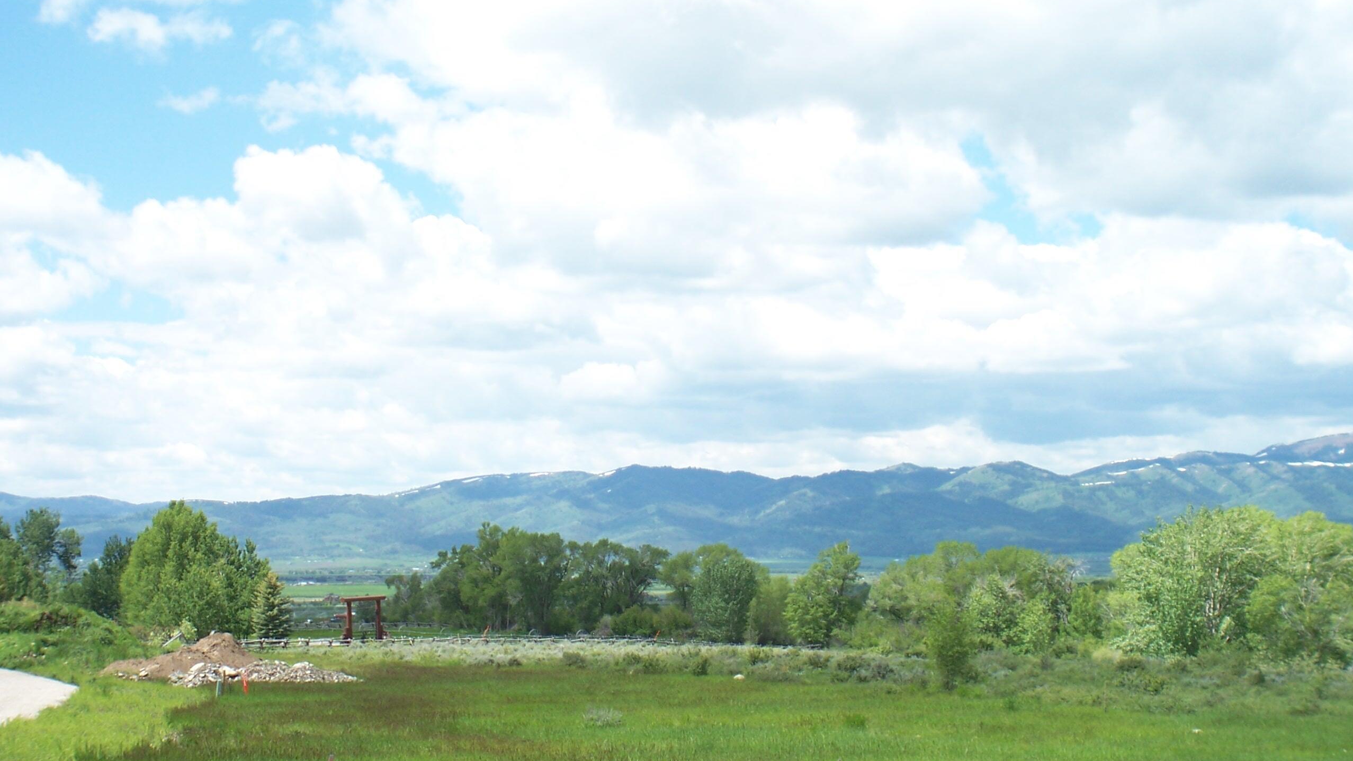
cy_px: 482
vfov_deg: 18.0
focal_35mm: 67
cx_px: 674
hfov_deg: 31.4
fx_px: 2404
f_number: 4.1
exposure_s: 1/320
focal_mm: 9.9
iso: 64
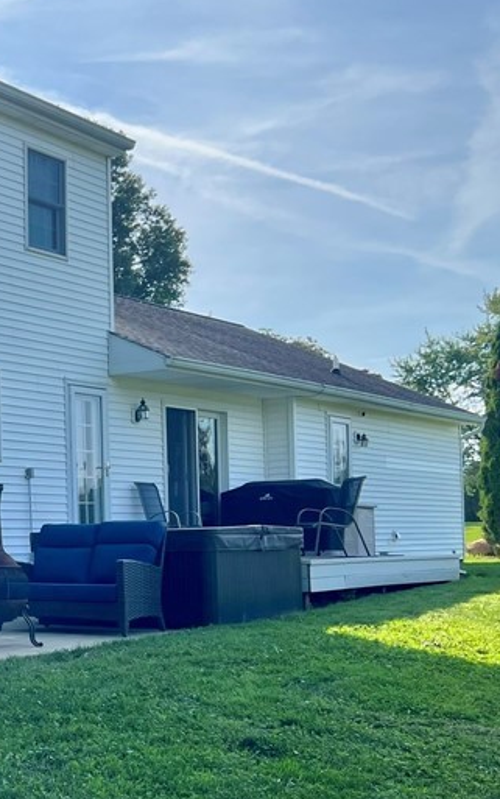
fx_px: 1198
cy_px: 453
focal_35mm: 55
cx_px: -146
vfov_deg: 36.8
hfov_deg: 21.4
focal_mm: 5.7
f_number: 1.5
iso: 50
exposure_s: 1/3356
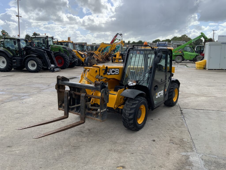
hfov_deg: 61.7
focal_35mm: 29
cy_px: 85
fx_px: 189
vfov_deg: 48.2
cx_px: 113
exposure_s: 1/912
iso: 16
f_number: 1.8
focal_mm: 3
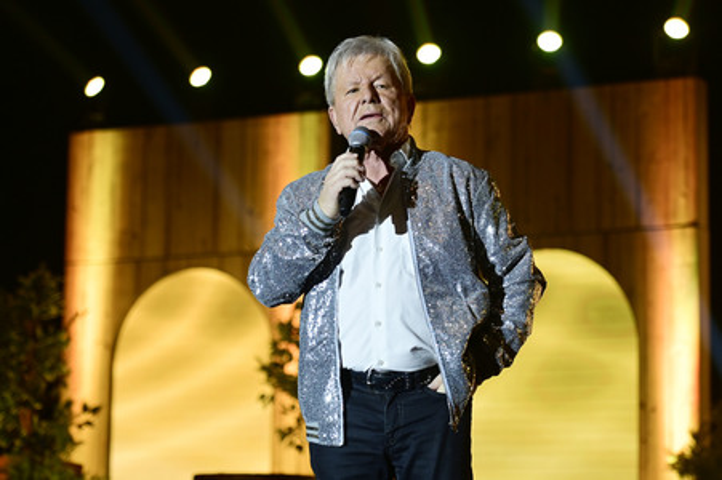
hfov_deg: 21.5
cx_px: 361
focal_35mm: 95
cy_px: 240
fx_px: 1904
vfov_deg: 14.4
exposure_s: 1/160
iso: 720
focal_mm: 95
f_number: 2.8
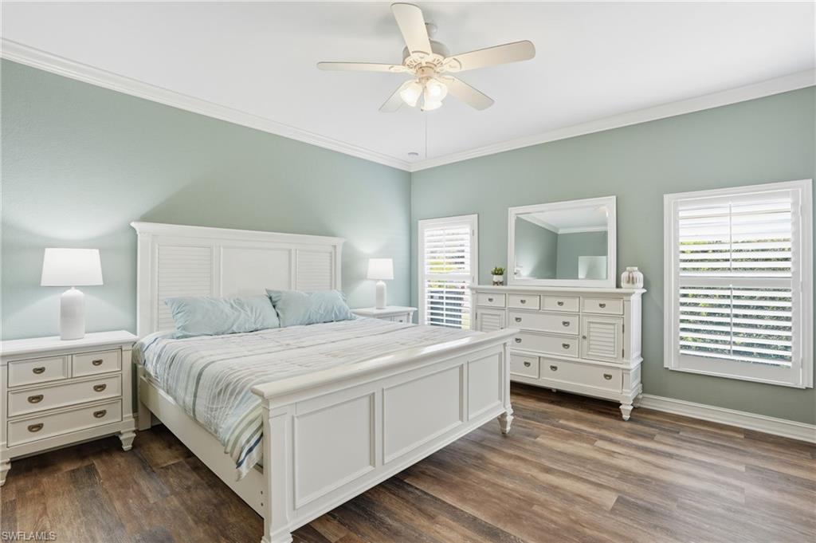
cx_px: 408
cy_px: 272
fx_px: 362
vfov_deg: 73.7
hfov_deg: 96.8
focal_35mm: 16
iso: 400
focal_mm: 16
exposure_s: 1/160
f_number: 9
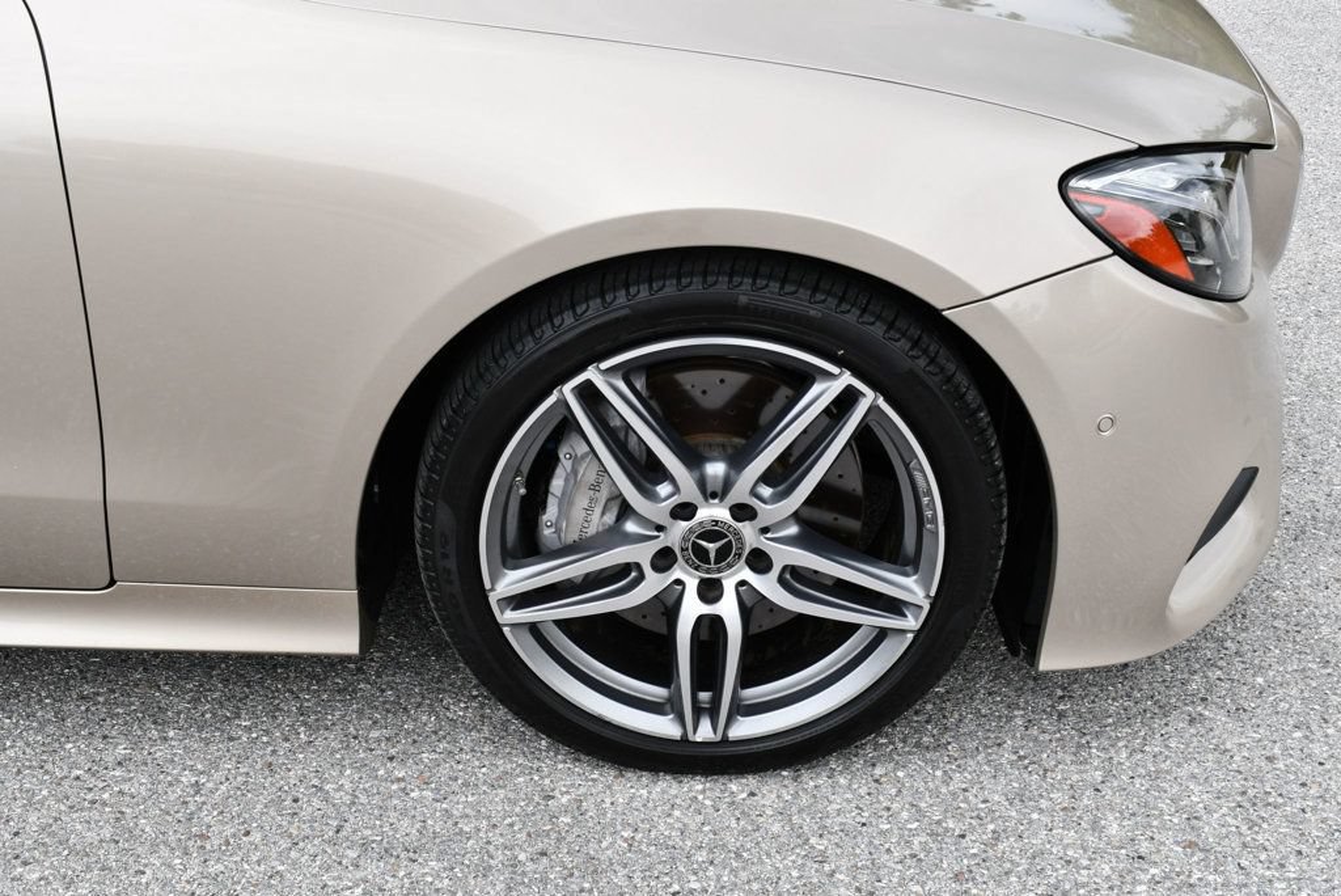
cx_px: 670
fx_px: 1640
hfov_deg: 44.5
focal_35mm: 44
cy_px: 448
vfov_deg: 30.6
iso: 160
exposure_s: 1/250
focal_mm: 22
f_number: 8
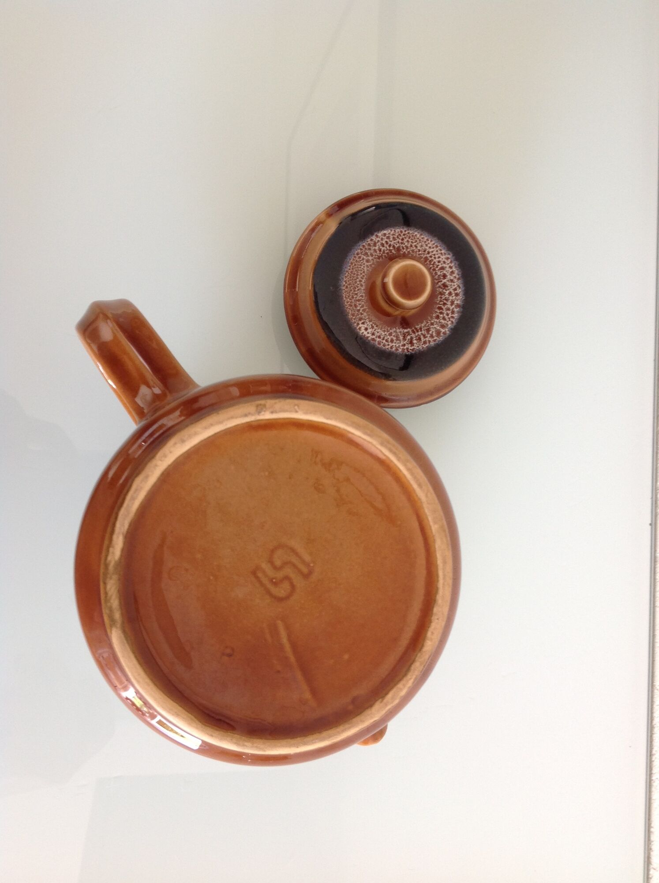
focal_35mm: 35
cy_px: 442
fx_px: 891
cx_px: 330
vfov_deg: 52.7
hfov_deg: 40.6
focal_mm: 4.28
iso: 50
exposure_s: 1/20
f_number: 2.4
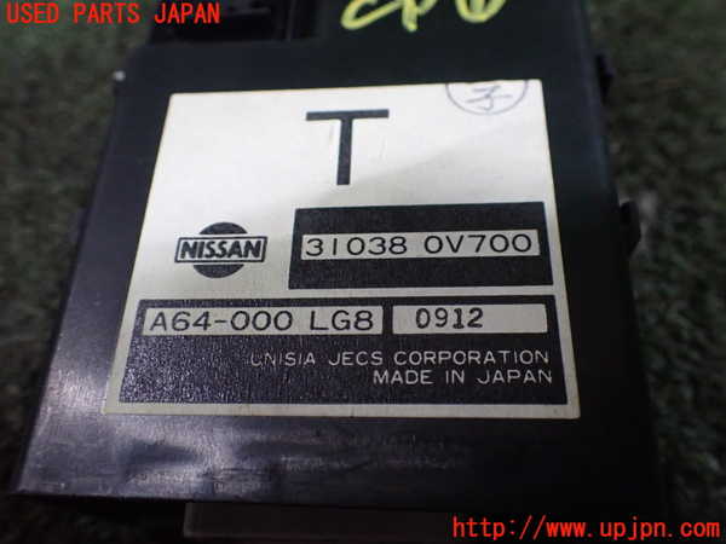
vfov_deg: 46.8
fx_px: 629
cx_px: 363
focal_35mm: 30
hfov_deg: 60.0
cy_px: 272
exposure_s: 1/125
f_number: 2.3
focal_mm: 5.4
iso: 800
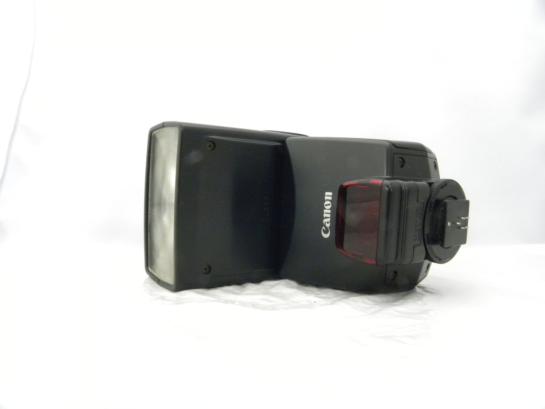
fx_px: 409
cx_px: 272
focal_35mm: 26
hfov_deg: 67.3
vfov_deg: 53.1
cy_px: 204
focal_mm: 4.6
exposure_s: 1/11.2
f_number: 8
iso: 400
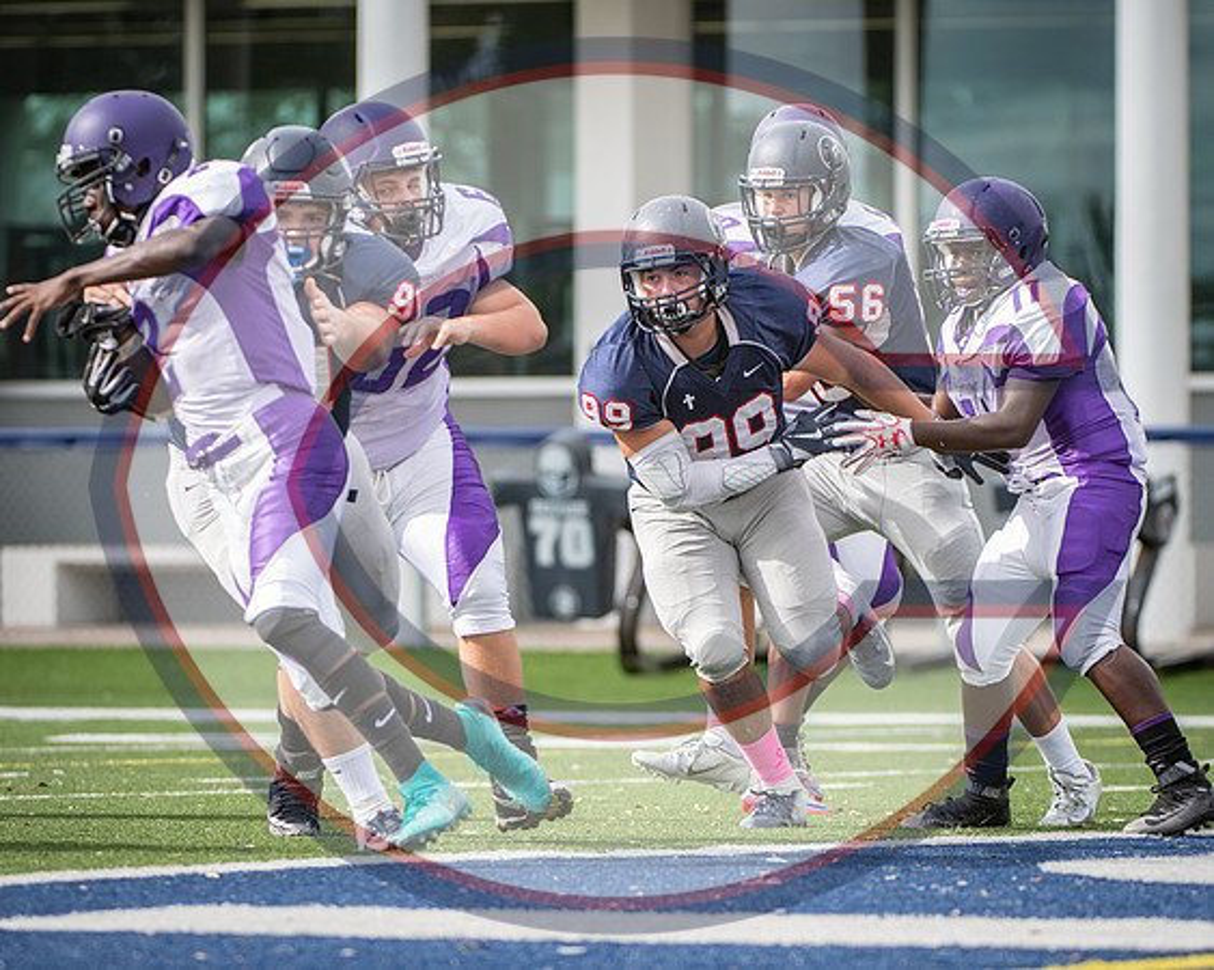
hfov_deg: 5.7
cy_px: 454
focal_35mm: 339
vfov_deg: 4.6
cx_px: 693
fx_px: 12183
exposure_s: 1/1000
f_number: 4
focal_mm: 220
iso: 110
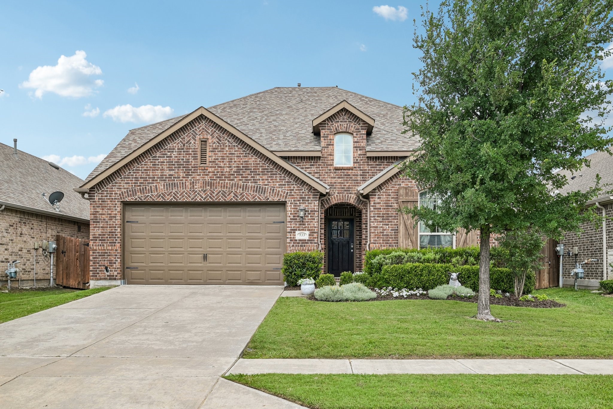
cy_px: 204
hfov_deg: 65.5
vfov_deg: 46.4
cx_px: 306
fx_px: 477
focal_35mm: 28
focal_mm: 28
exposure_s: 1/800
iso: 400
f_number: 8
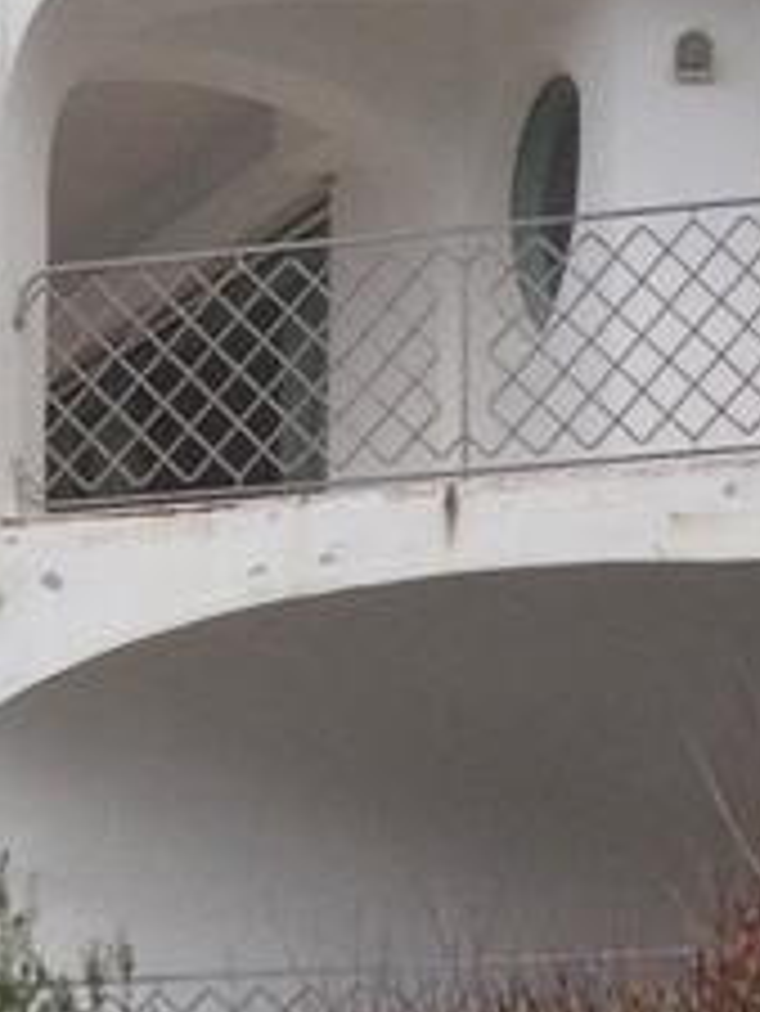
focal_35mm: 249
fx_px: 7282
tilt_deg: +0.7
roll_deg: +0.3
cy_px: 2132
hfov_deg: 6.0
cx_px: 751
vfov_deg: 7.6
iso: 50
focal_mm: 4.28
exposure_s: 1/1042
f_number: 2.4
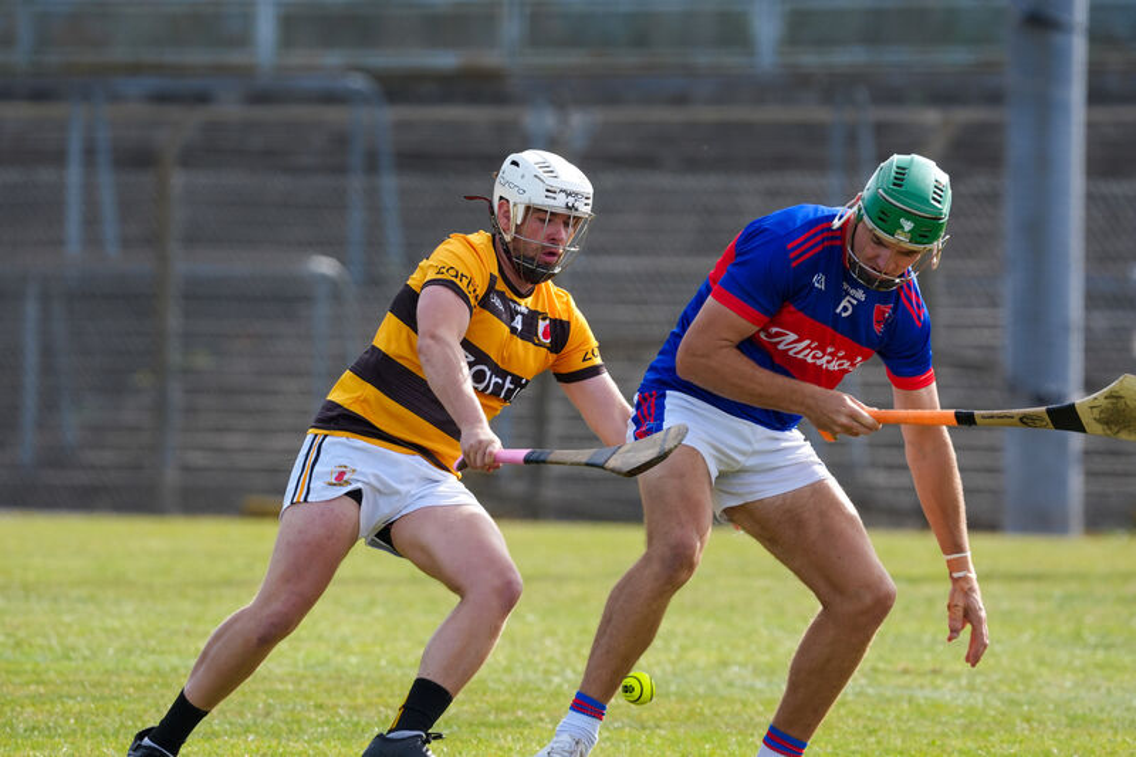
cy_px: 378
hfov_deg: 3.5
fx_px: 18739
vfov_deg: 2.3
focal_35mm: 594
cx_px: 568
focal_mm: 594
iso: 640
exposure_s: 1/1000
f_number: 8
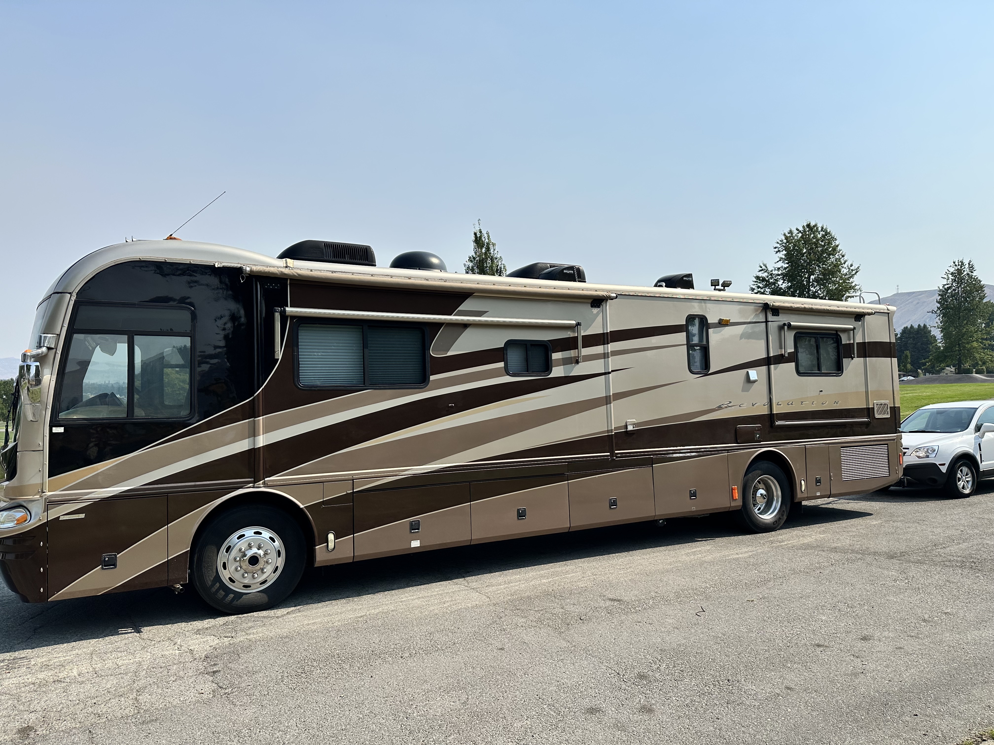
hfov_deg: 71.6
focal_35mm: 24
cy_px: 372
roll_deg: -0.2
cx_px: 497
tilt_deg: +0.8
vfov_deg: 56.8
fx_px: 689
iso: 80
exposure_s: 1/7042
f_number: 1.78
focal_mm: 6.86
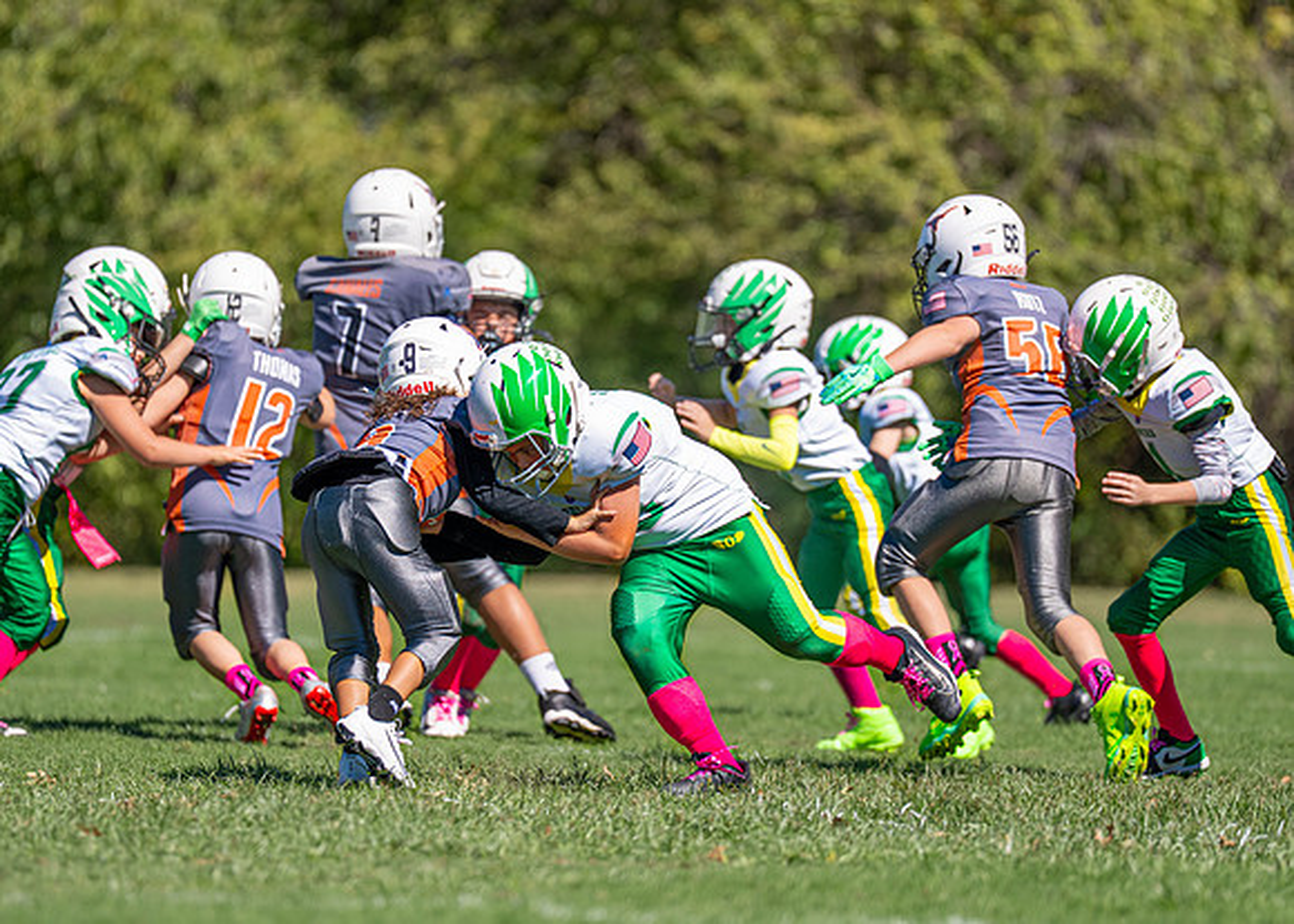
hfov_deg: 6.4
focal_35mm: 313
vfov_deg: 4.6
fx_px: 11503
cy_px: 470
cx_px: 598
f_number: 2.8
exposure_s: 1/3200
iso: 160
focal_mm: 200
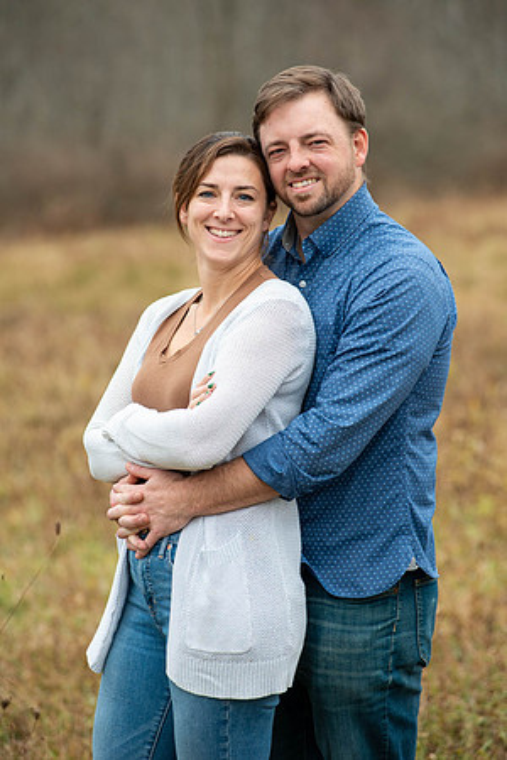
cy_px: 380
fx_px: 3274
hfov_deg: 8.9
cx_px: 254
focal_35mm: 155
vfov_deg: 13.2
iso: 320
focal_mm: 155
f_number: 5
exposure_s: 1/320
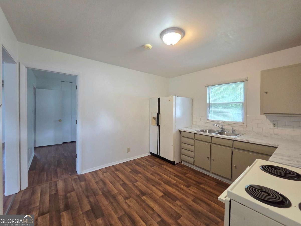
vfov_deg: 89.9
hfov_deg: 106.2
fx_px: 113
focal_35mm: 13
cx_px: 150
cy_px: 113
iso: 500
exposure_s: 1/60.2
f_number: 2.2
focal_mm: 2.2
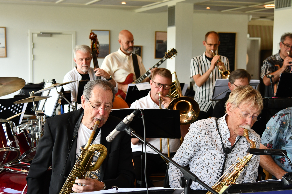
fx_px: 560
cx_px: 146
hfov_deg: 29.2
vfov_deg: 19.7
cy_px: 97
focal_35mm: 69
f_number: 4
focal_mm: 46
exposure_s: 1/200
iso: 800
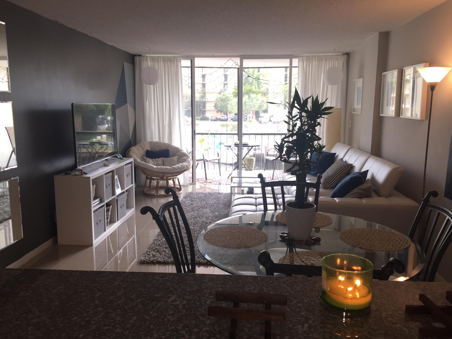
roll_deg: -1.1
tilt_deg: -9.7
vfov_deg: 48.2
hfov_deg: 61.7
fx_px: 379
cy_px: 170
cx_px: 226
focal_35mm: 29
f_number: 2.2
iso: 64
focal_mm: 4.15
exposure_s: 1/120
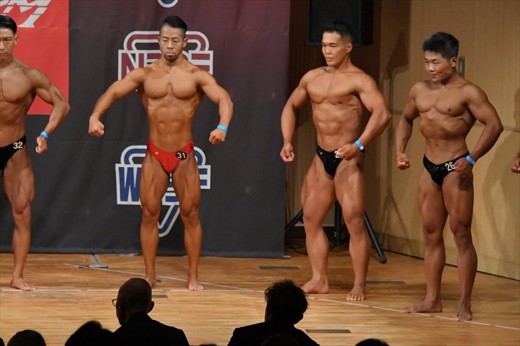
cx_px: 260
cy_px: 173
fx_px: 3898
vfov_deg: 5.1
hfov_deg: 7.6
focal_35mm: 270
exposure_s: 1/400
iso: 8000
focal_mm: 180
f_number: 5.6
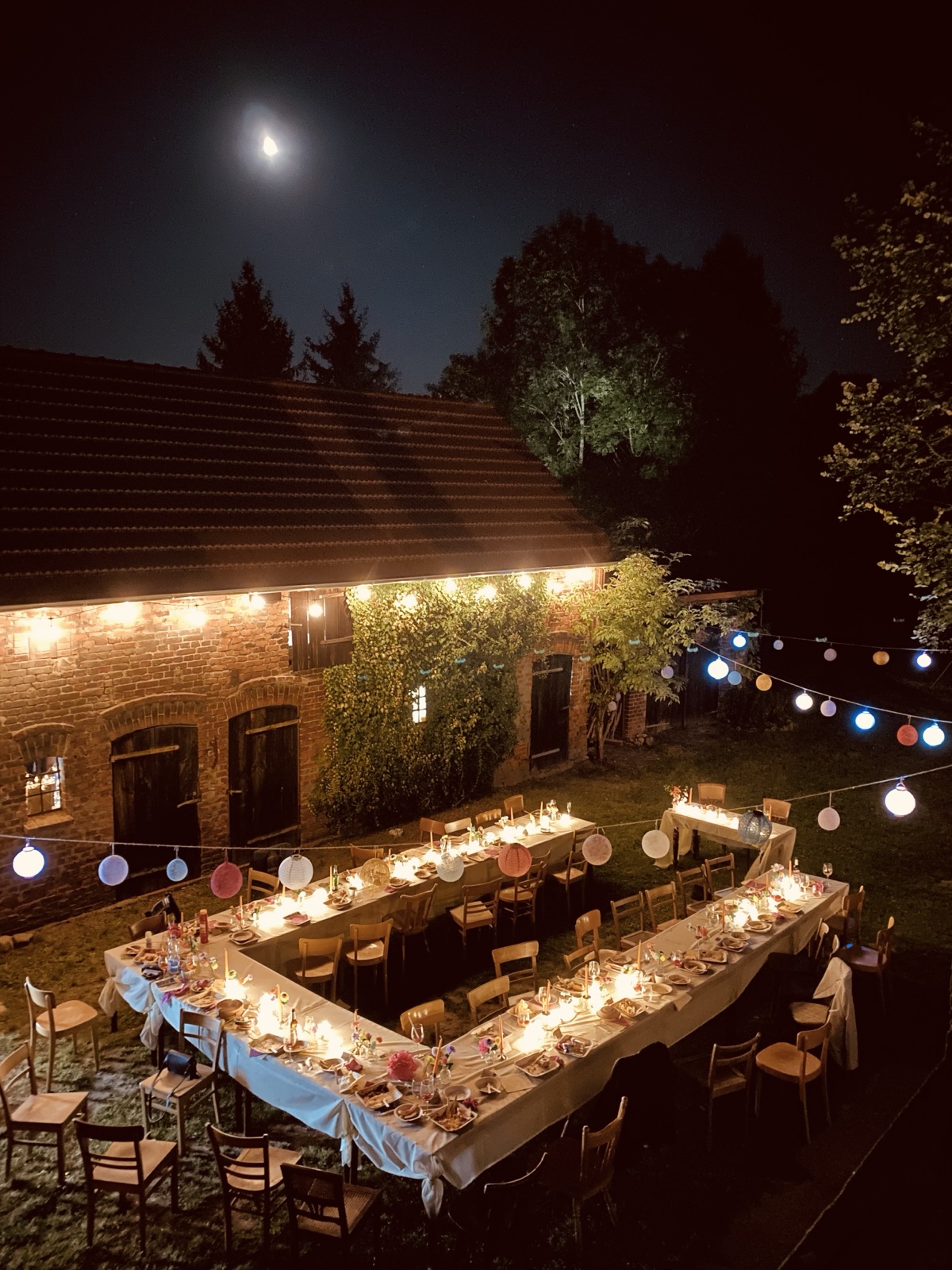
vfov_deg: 67.3
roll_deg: -1.7
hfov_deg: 53.1
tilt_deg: -8.0
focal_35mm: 26
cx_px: 476
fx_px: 953
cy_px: 635
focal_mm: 4.25
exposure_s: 1/2
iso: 800
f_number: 1.8
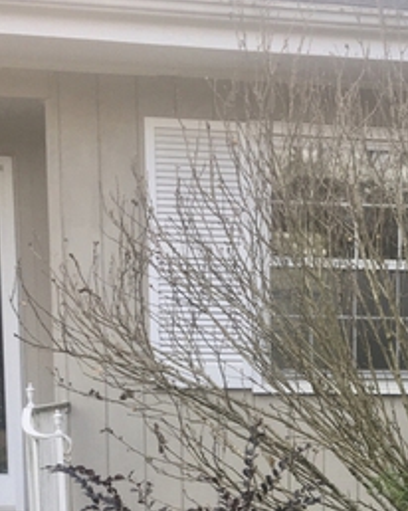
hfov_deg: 18.8
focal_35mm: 79
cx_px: 420
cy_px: 531
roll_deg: -0.2
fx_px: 1194
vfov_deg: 23.0
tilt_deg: -9.2
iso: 40
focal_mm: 4.15
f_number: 2.2
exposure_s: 1/120
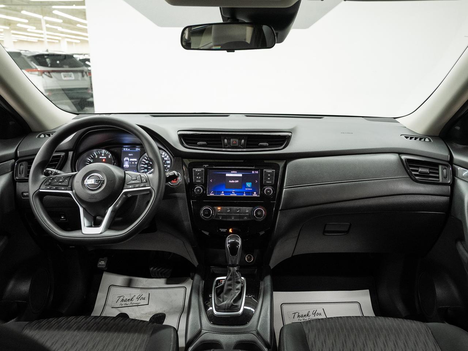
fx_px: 373
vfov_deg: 50.4
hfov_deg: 64.2
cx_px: 242
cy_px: 176
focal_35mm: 28
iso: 1000
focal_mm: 24
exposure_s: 1/40
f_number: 4
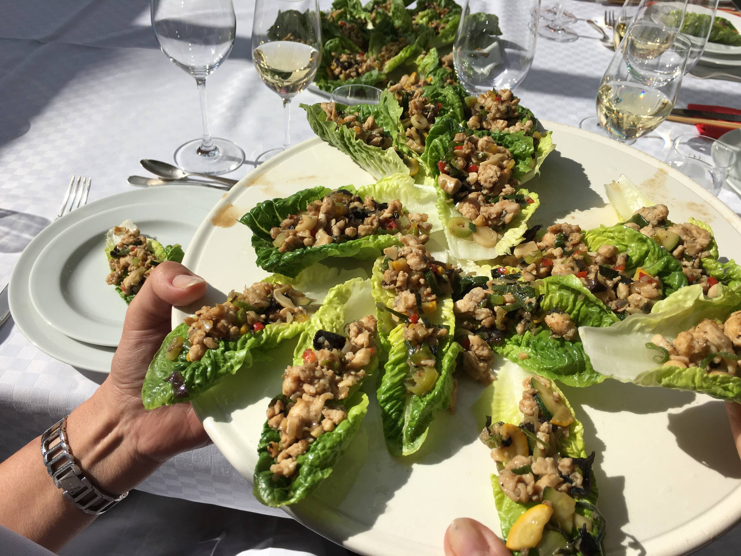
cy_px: 278
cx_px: 370
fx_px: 621
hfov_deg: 61.7
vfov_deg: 48.2
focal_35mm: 29
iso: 25
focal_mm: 4.15
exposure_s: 1/3663
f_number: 2.2
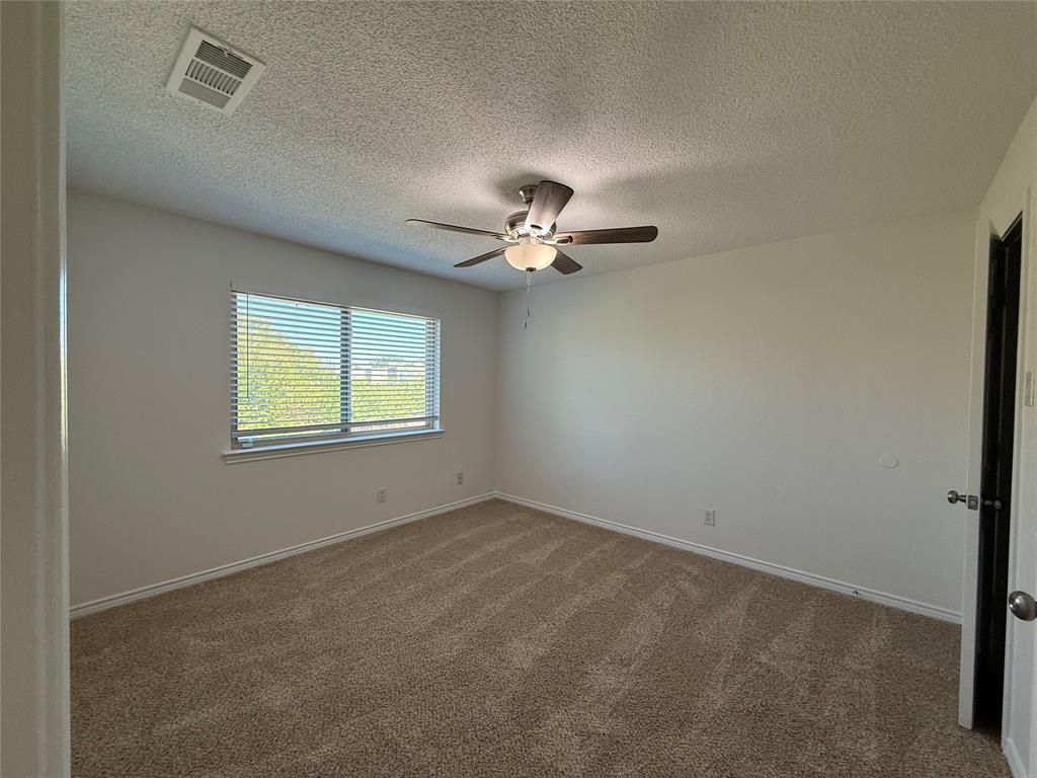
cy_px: 389
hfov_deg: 102.1
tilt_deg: -0.7
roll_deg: -1.0
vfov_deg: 85.7
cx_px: 518
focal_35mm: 14
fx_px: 419
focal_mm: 2.22
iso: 100
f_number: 2.2
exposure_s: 1/120
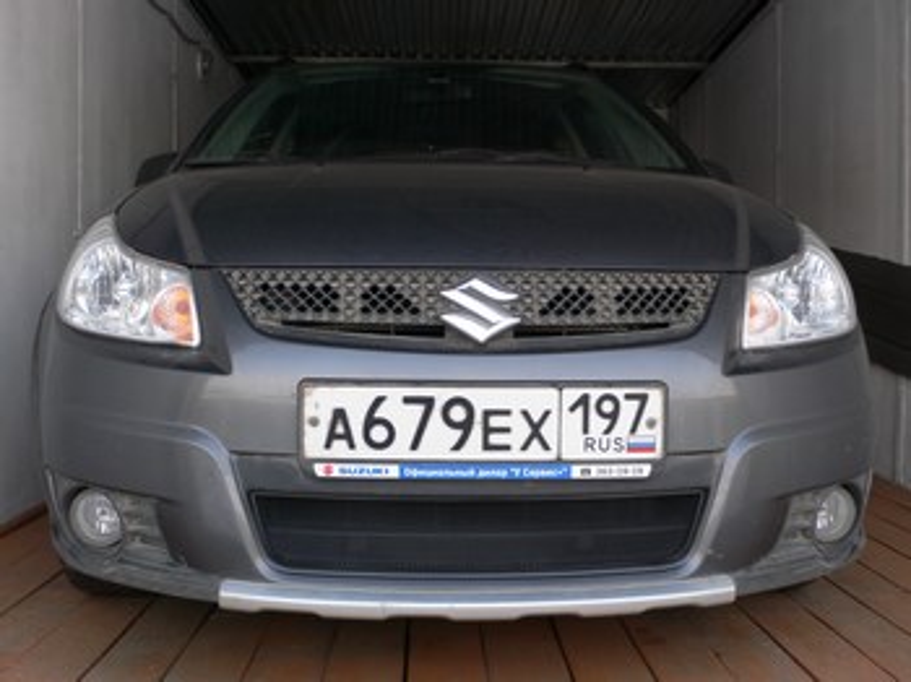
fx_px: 894
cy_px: 341
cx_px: 456
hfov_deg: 54.0
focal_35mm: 34
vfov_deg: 41.7
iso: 80
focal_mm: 6.3
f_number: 2.8
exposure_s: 1/50
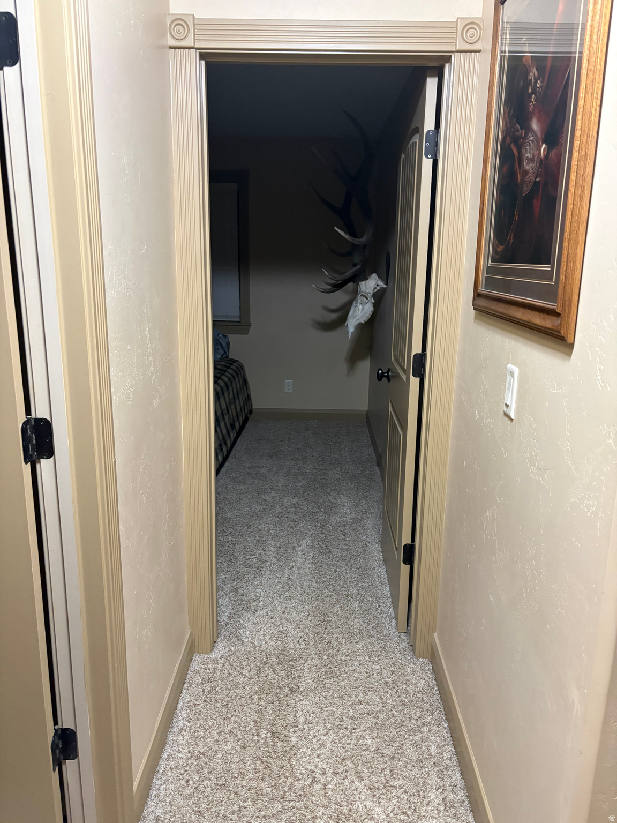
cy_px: 412
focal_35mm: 26
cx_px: 308
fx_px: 618
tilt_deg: -12.7
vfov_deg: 67.3
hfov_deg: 53.1
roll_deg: -0.2
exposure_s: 1/60
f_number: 1.6
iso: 400
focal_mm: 5.96
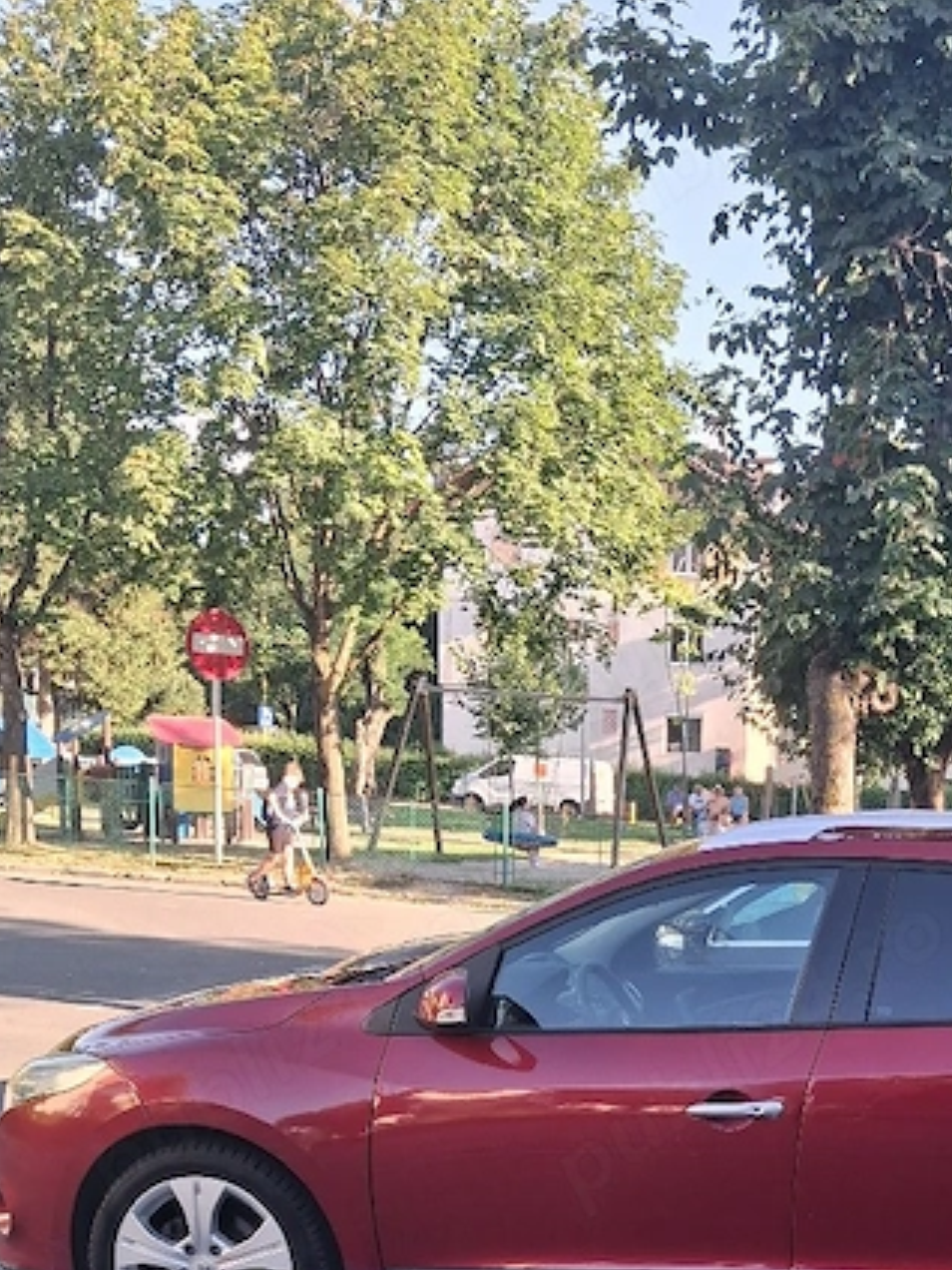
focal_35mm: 51
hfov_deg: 27.5
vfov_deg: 35.5
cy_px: 1123
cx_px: 868
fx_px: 1870
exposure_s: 1/103
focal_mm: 4
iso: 20
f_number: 1.8
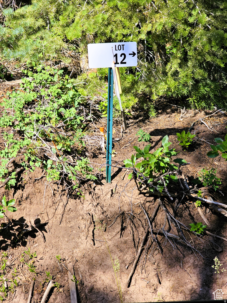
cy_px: 152
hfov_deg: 21.3
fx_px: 603
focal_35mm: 69
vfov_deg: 28.2
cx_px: 114
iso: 50
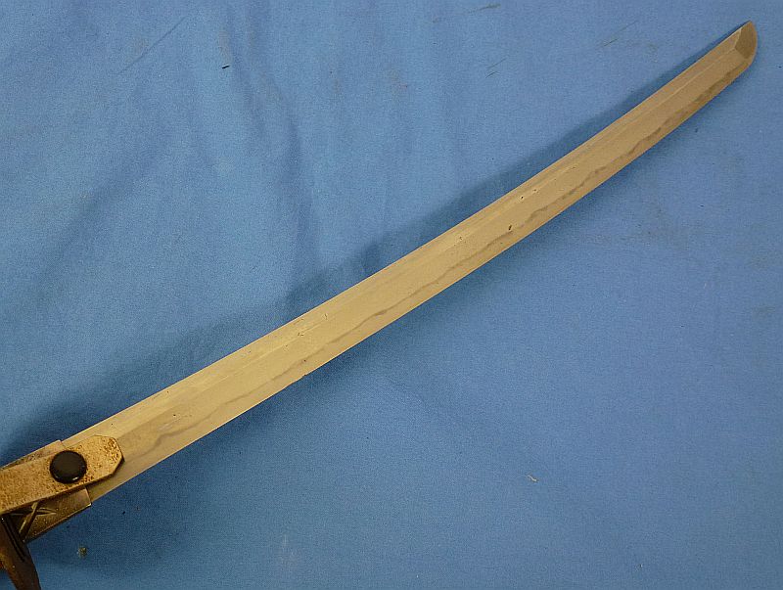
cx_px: 392
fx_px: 816
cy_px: 295
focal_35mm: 36
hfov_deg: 51.3
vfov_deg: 39.8
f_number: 3.7
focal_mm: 6.4
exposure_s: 1/60
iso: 200
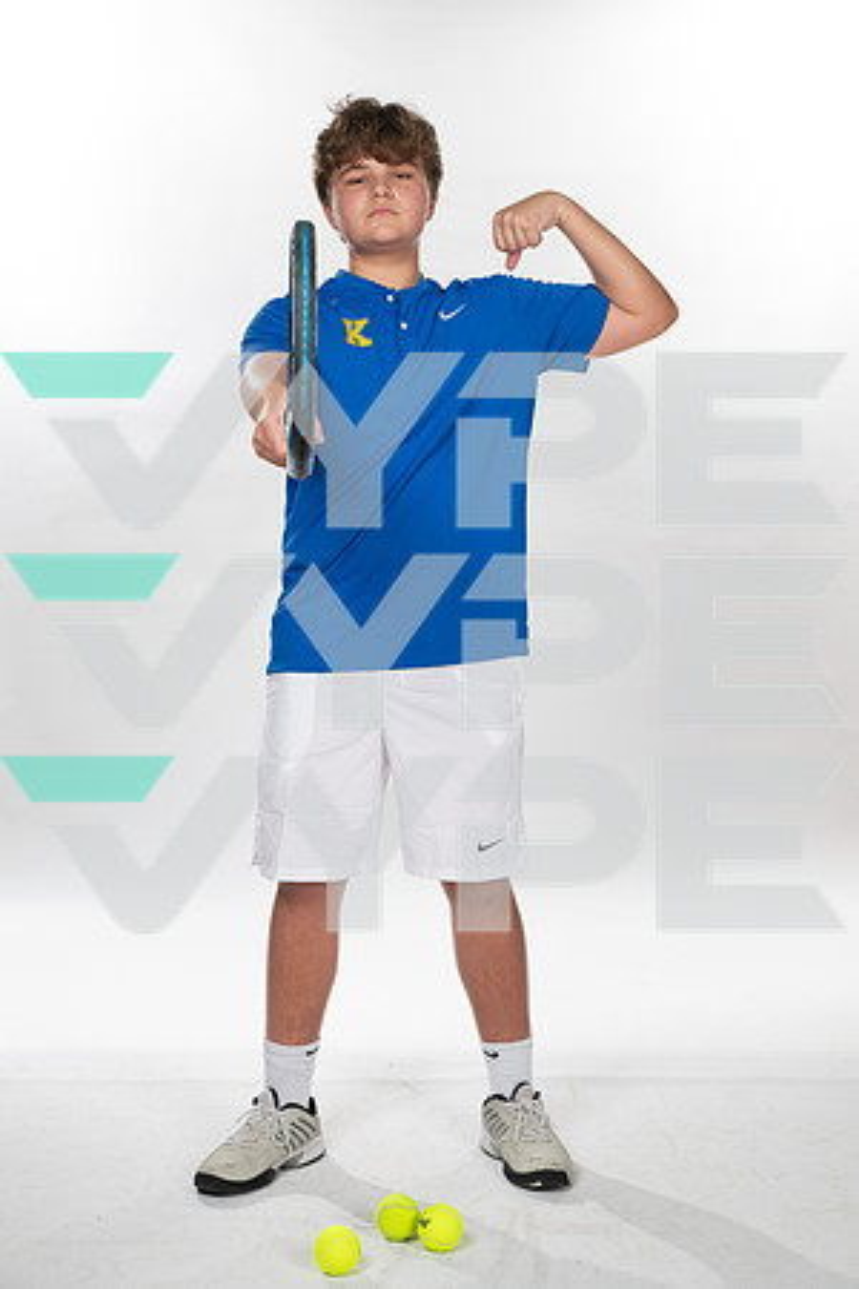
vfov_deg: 36.2
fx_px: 1968
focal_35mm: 55
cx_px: 430
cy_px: 644
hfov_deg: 24.6
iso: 800
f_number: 7.1
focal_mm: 55
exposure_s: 1/320
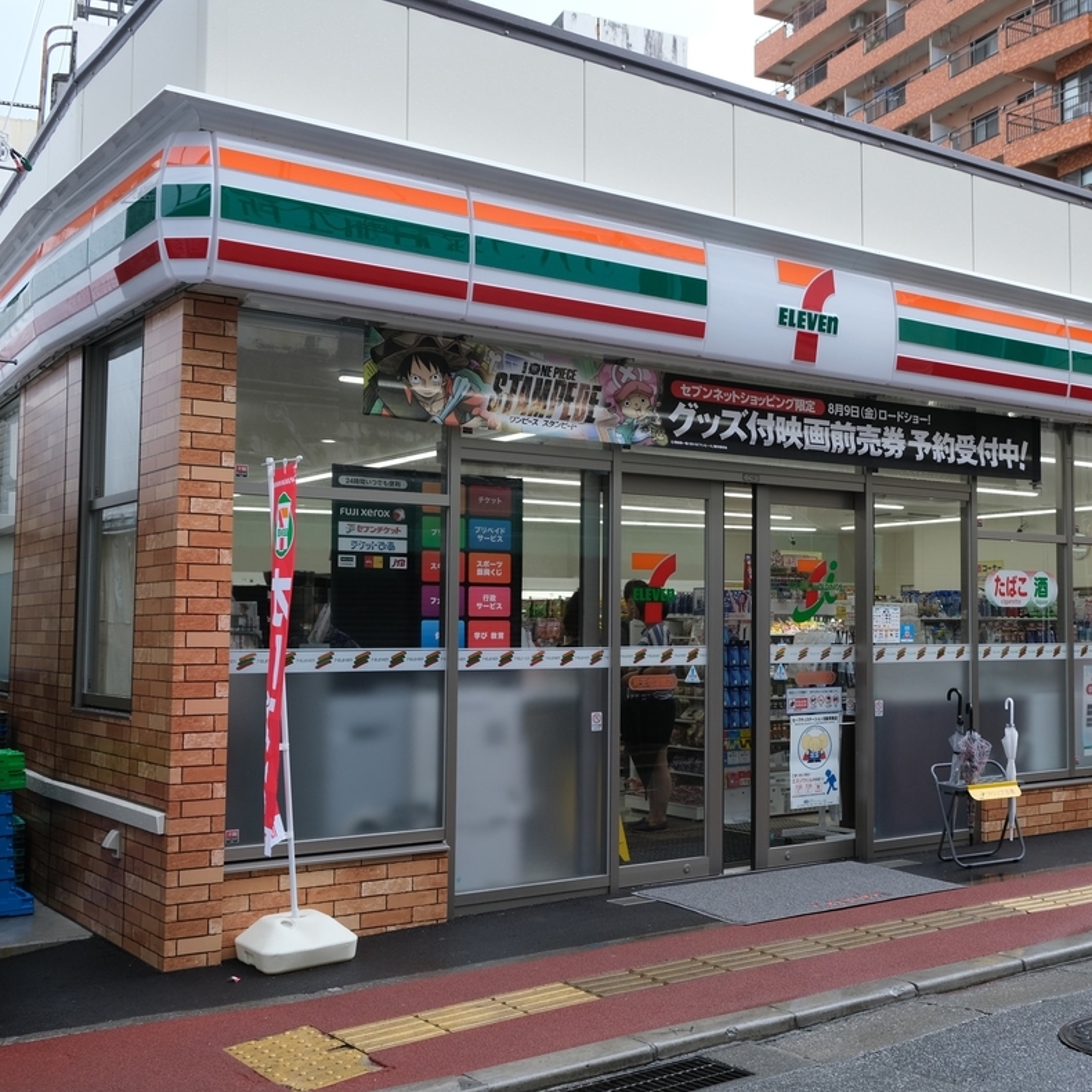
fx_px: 1428
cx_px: 774
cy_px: 542
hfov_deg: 41.0
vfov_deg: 41.9
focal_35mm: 40
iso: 320
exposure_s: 1/110
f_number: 4.5
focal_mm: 20.5
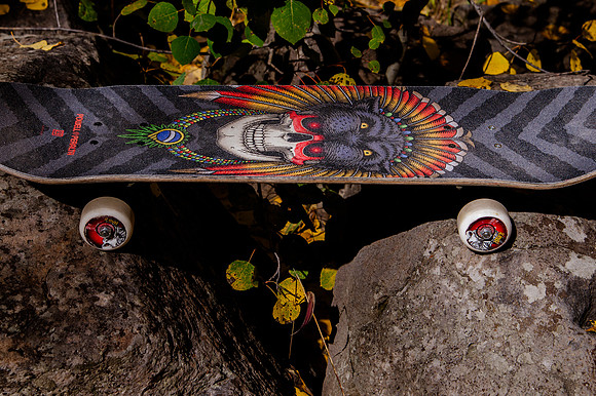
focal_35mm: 75
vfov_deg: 18.1
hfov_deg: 27.0
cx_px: 298
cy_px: 154
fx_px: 1240
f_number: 8
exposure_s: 1/640
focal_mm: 58
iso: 200
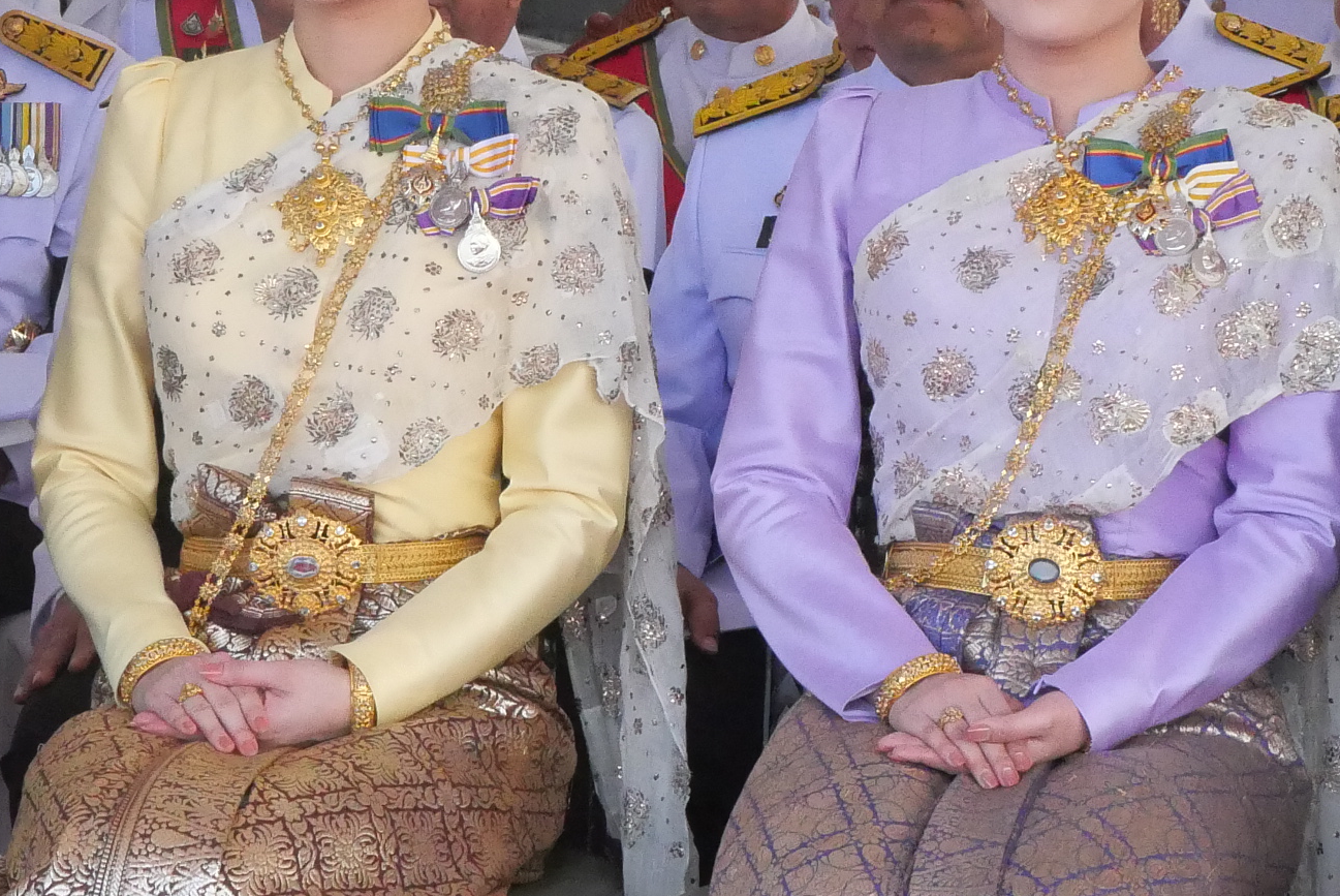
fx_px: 7674
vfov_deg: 6.7
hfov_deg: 10.0
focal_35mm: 206
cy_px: 382
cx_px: 927
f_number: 10
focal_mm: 35
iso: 3200
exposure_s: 1/400
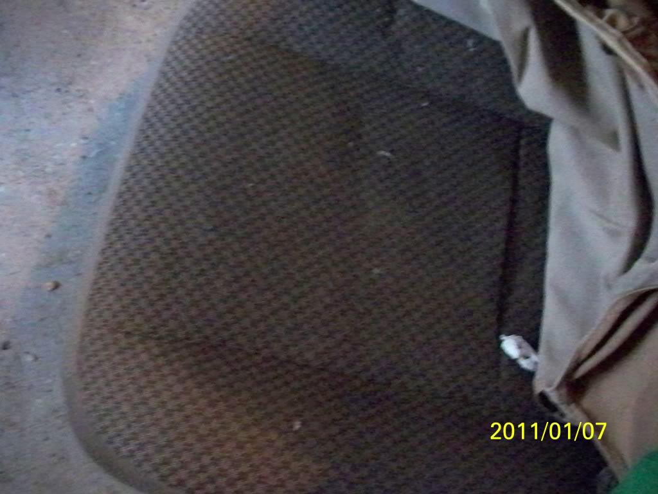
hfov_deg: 52.6
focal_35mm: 35
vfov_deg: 40.7
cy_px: 247
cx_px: 329
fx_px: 665
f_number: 3.1
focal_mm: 6.3
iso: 3200
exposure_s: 1/60
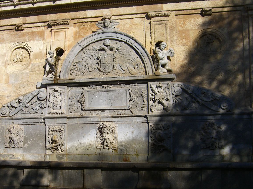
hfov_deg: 36.1
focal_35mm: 53
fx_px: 387
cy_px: 109
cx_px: 111
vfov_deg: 27.5
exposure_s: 1/250
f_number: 8
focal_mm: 7.9
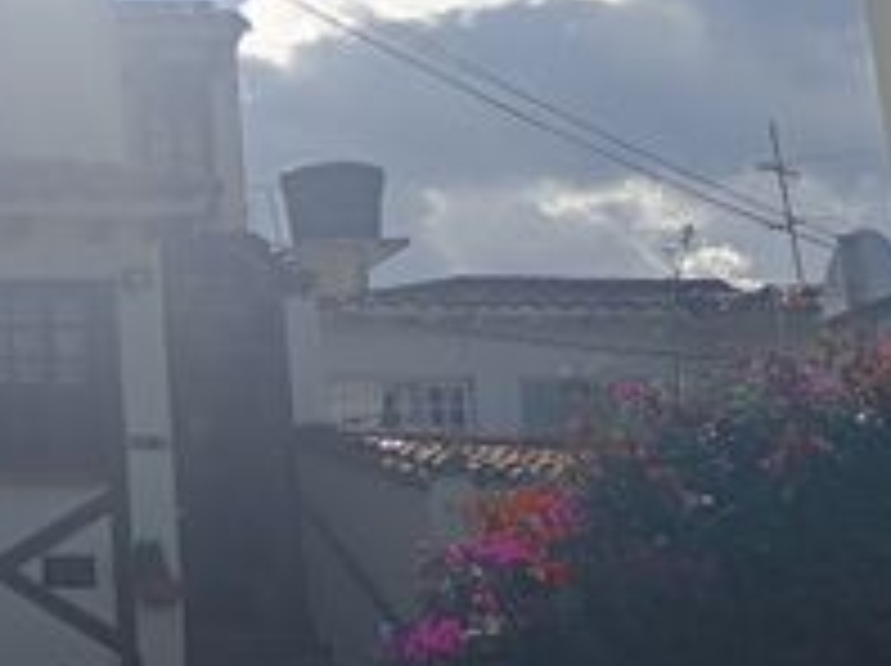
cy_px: 140
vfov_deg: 18.0
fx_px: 2082
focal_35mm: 81
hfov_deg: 21.2
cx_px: -358
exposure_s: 1/2445
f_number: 1.65
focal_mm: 6.14
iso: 56
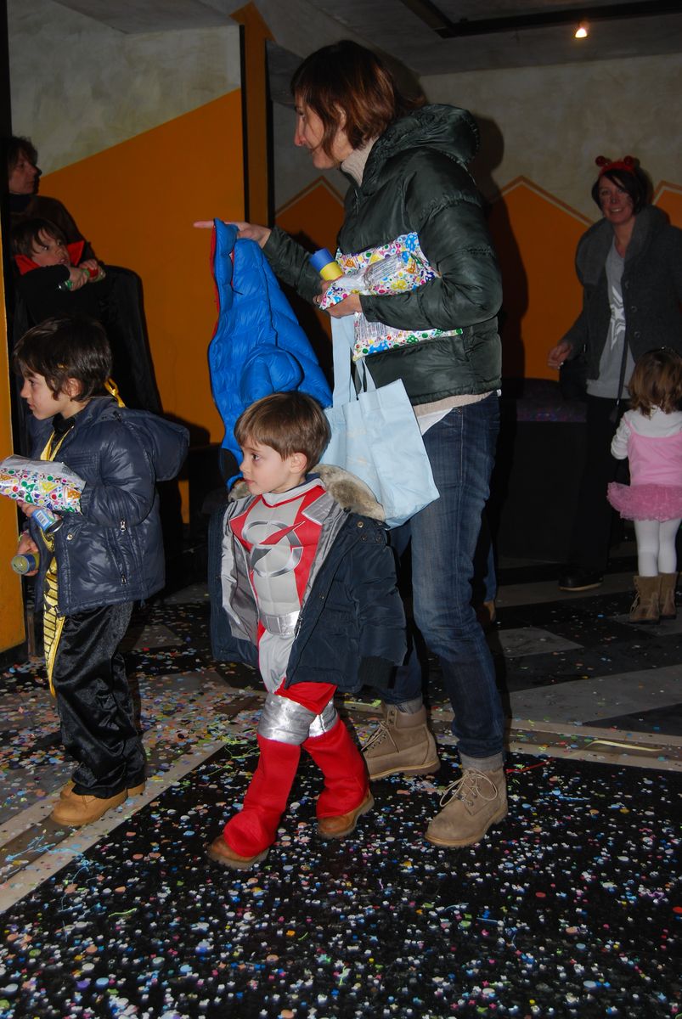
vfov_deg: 49.5
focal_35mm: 39
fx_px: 1105
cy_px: 510
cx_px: 341
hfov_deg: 34.3
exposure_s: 1/60
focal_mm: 26
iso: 200
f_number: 4
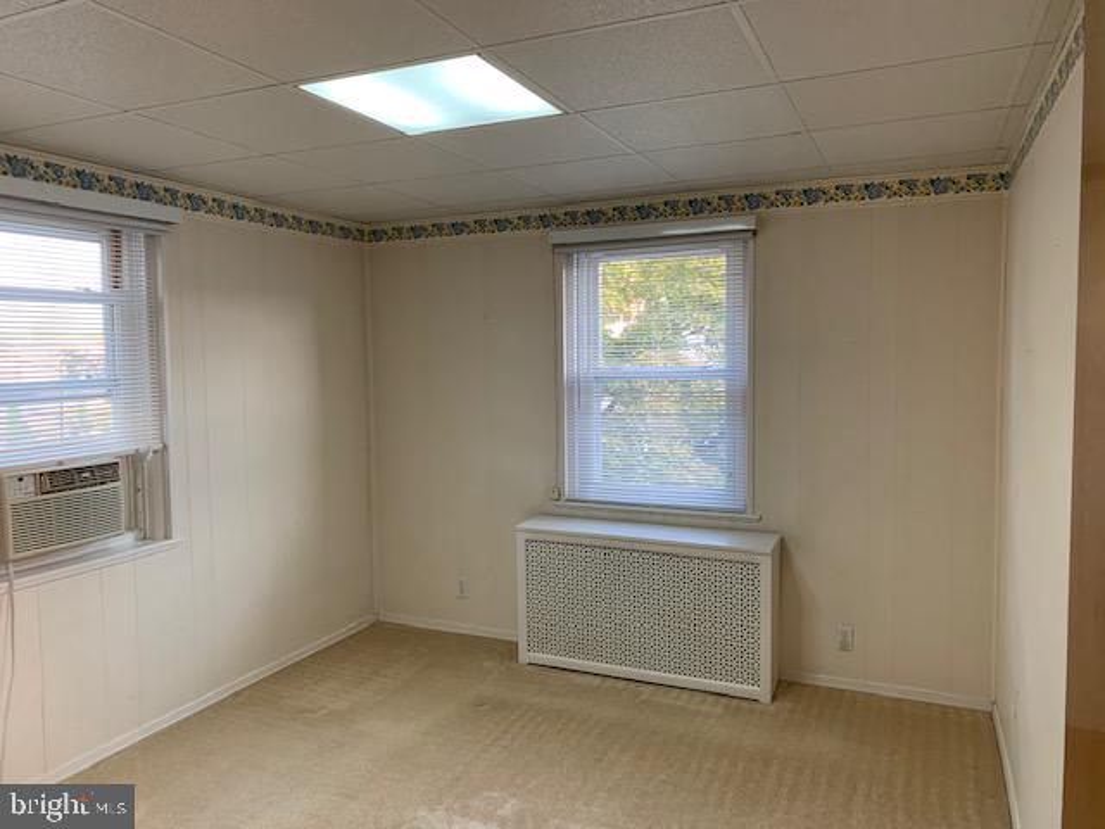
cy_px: 414
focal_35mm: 26
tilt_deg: -3.8
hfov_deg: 67.3
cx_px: 552
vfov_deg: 53.1
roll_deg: +0.8
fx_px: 830
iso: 160
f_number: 1.8
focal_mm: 4.25
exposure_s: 1/60
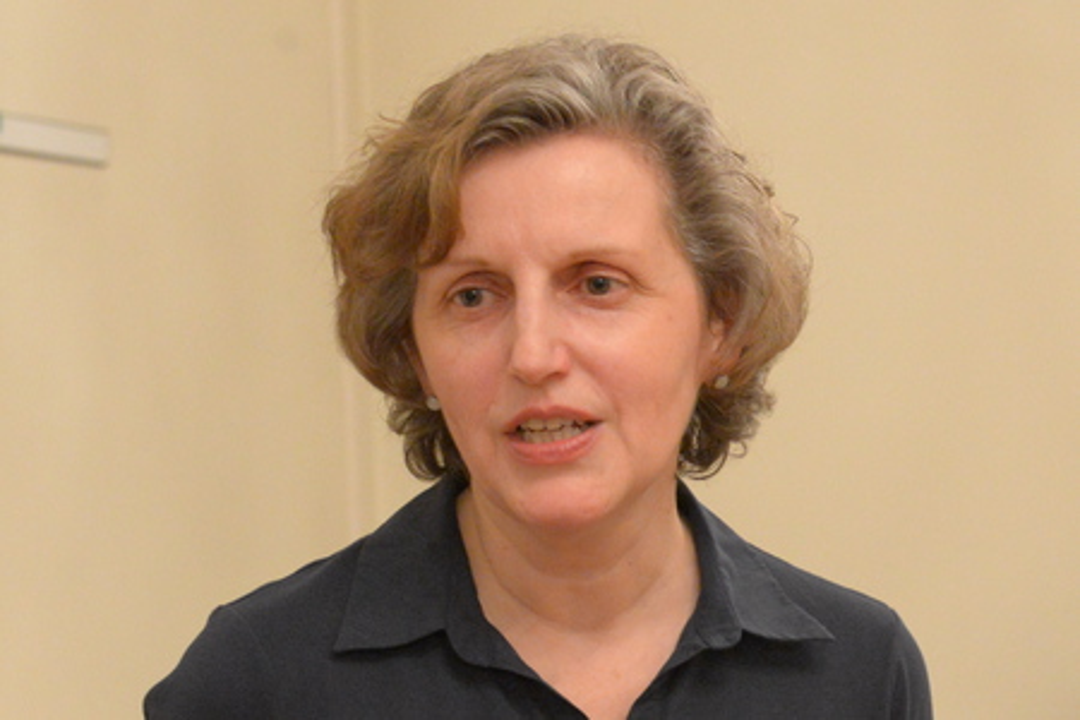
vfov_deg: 24.2
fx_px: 1680
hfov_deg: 35.6
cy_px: 360
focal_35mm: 56
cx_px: 540
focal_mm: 56
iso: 8000
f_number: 5.6
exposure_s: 1/100
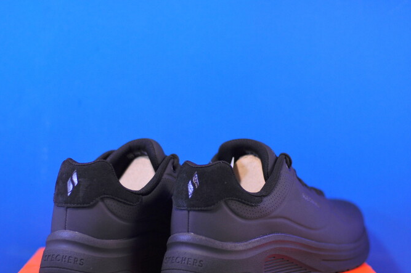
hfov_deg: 22.6
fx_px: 1026
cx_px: 196
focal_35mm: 90
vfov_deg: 15.1
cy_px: 159
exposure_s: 1/320
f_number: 2
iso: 250
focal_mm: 50
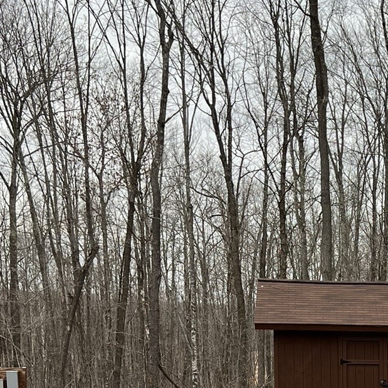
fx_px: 964
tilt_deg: -8.0
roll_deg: -0.8
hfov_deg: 21.7
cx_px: 410
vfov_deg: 21.3
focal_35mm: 76
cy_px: 456
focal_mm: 5.7
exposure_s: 1/165
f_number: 1.5
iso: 40
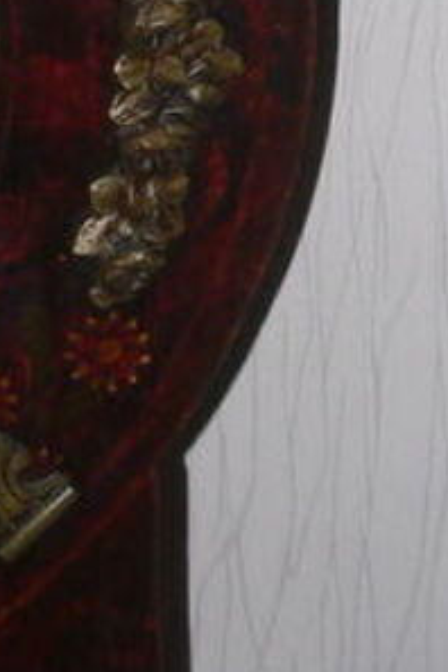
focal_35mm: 168
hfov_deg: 7.9
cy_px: -804
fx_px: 3136
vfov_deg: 10.8
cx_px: -398
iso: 100
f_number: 2.8
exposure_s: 1/60
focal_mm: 6
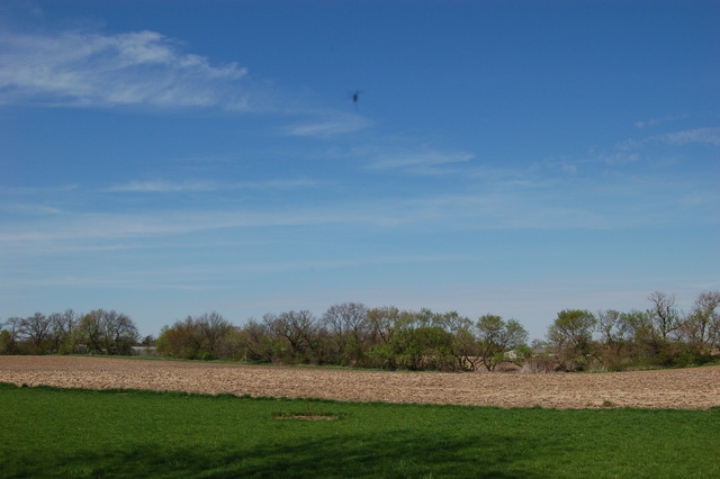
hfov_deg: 49.6
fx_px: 780
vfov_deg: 34.2
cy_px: 240
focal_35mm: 39
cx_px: 360
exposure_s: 1/500
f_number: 11
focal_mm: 26
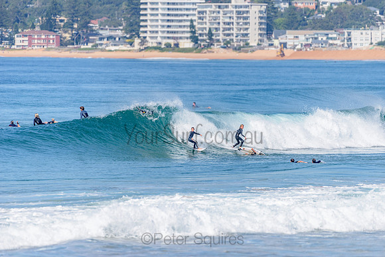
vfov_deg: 2.8
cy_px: 128
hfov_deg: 4.1
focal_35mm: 500
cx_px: 192
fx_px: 5348
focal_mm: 500
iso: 125
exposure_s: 1/2000
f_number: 5.6
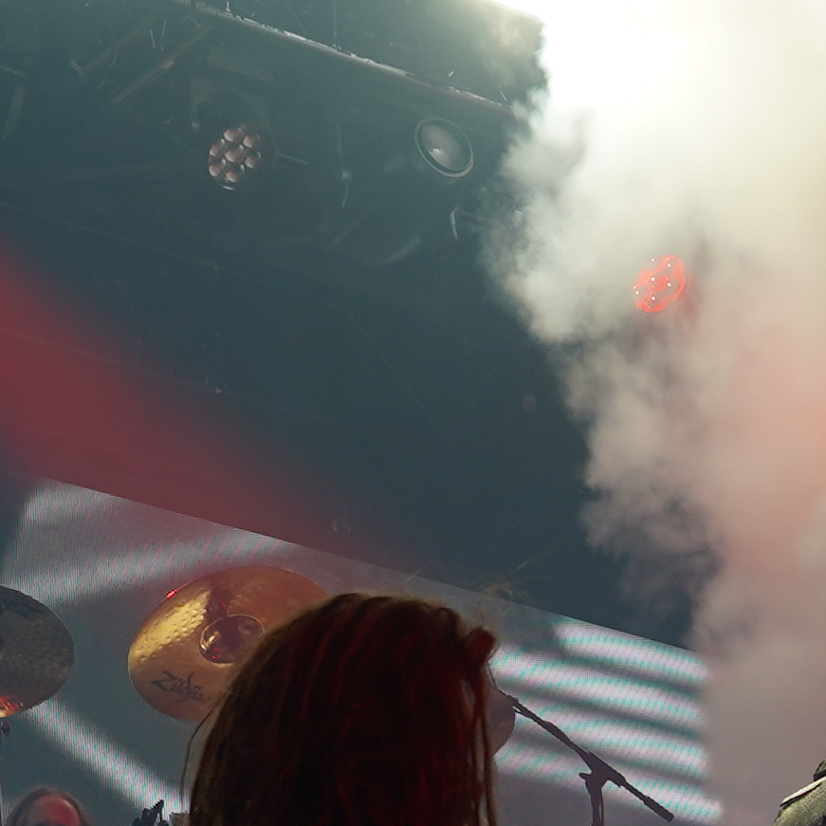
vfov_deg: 8.5
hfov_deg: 8.4
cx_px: 1210
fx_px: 5534
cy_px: 648
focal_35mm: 205
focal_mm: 35
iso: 100
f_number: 4.5
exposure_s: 1/60
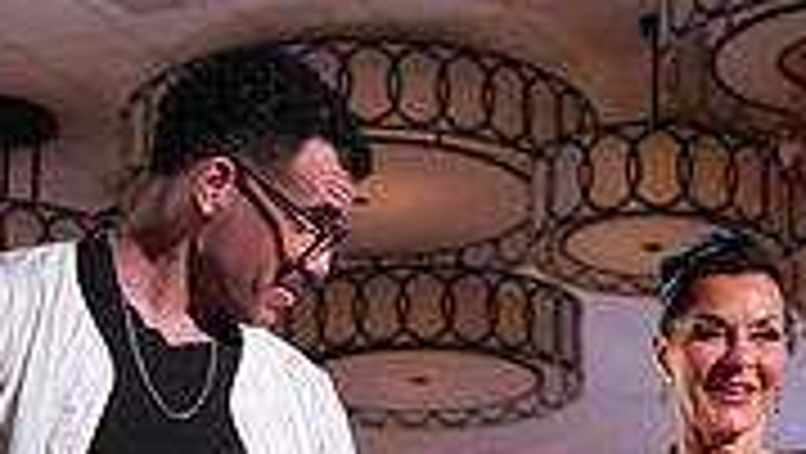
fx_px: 2909
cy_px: 719
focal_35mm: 136
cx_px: 502
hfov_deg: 15.8
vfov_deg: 8.7
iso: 2500
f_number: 4
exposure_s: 1/500
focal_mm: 40
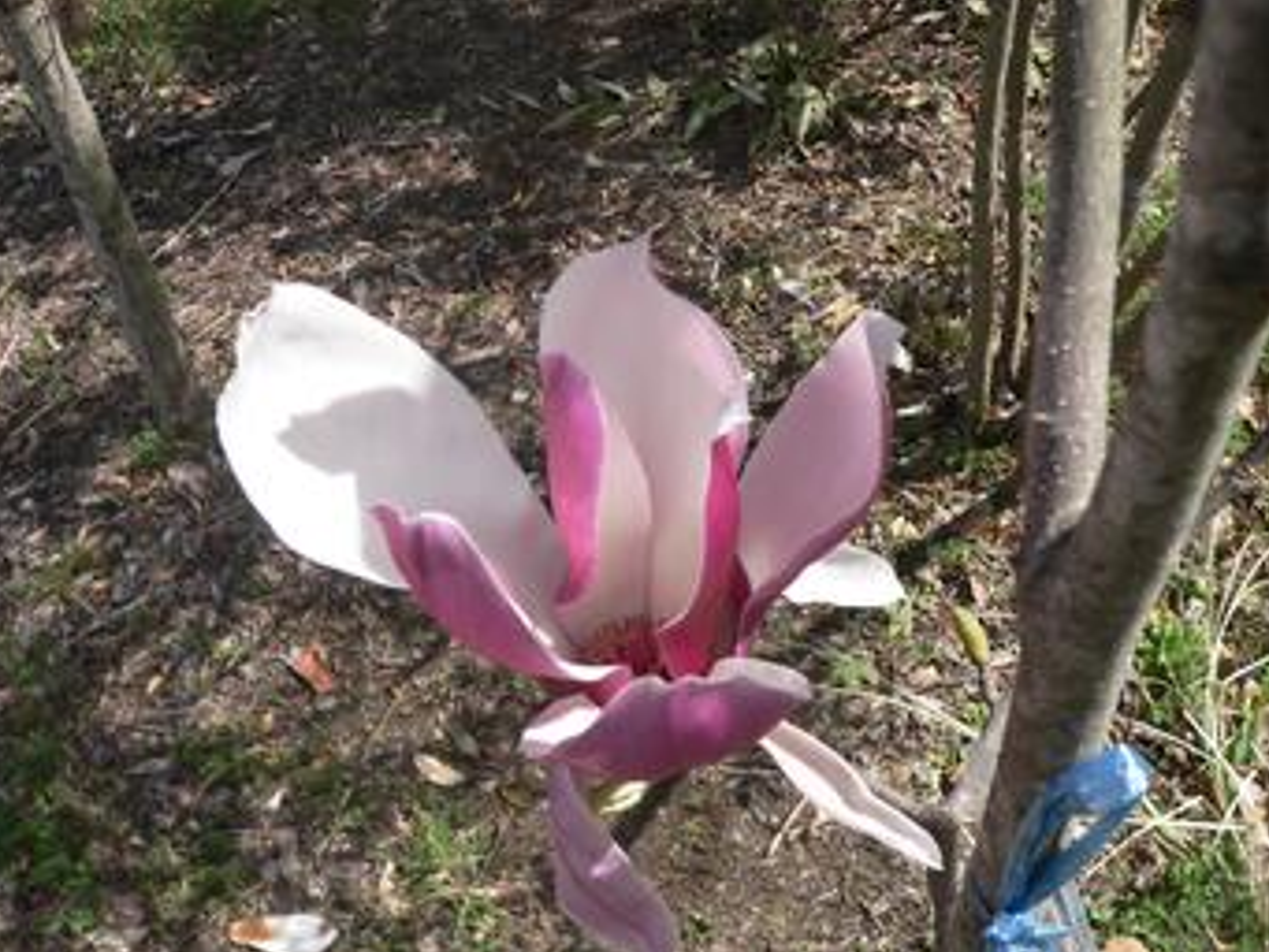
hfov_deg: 50.1
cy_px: 478
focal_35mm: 37
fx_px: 1357
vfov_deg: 38.7
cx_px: 625
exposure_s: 1/400
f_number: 4
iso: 80
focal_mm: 6
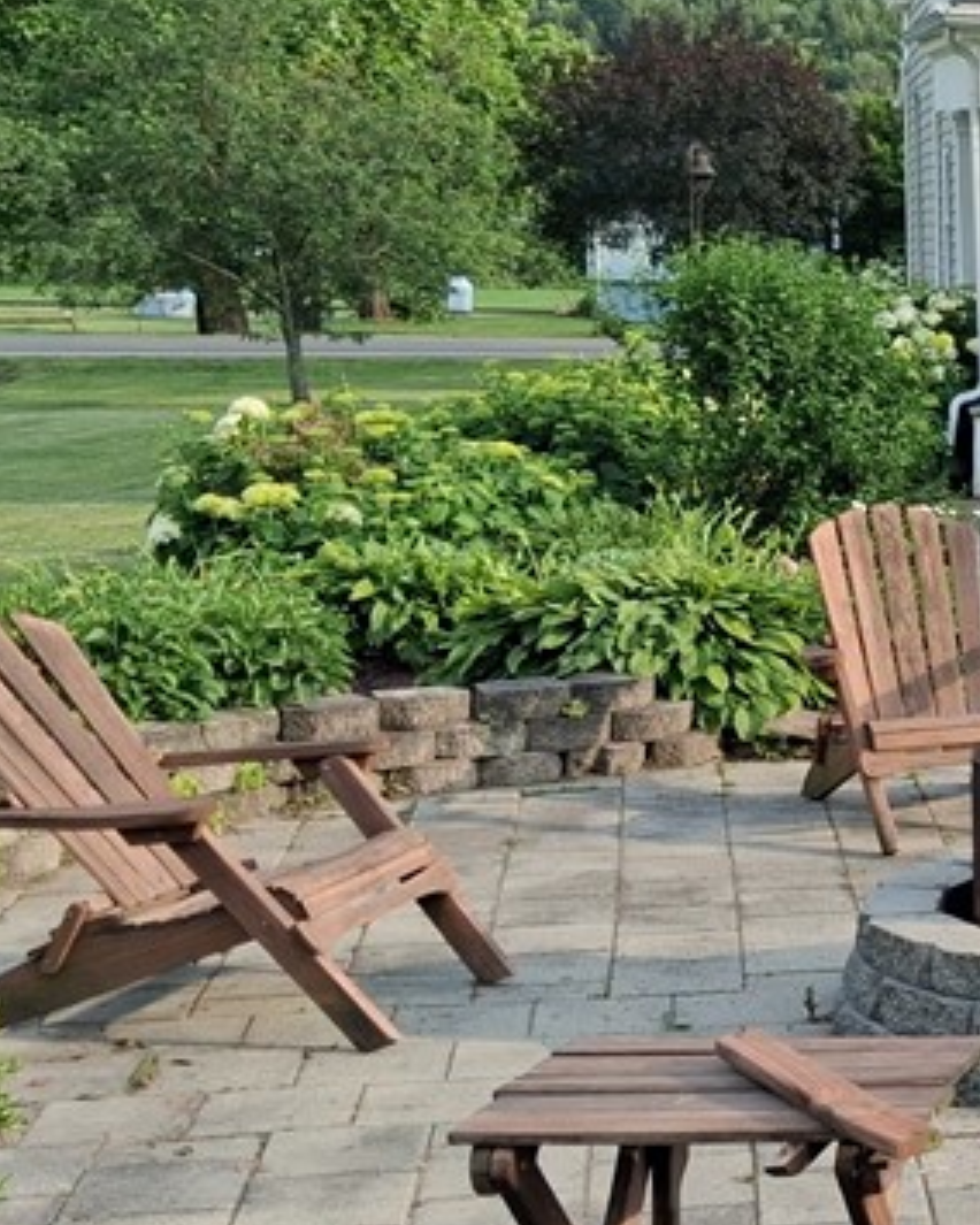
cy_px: 649
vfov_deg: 25.1
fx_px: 2755
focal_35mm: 76
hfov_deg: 18.4
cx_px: 1370
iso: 25
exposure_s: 1/305
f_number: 1.8
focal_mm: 4
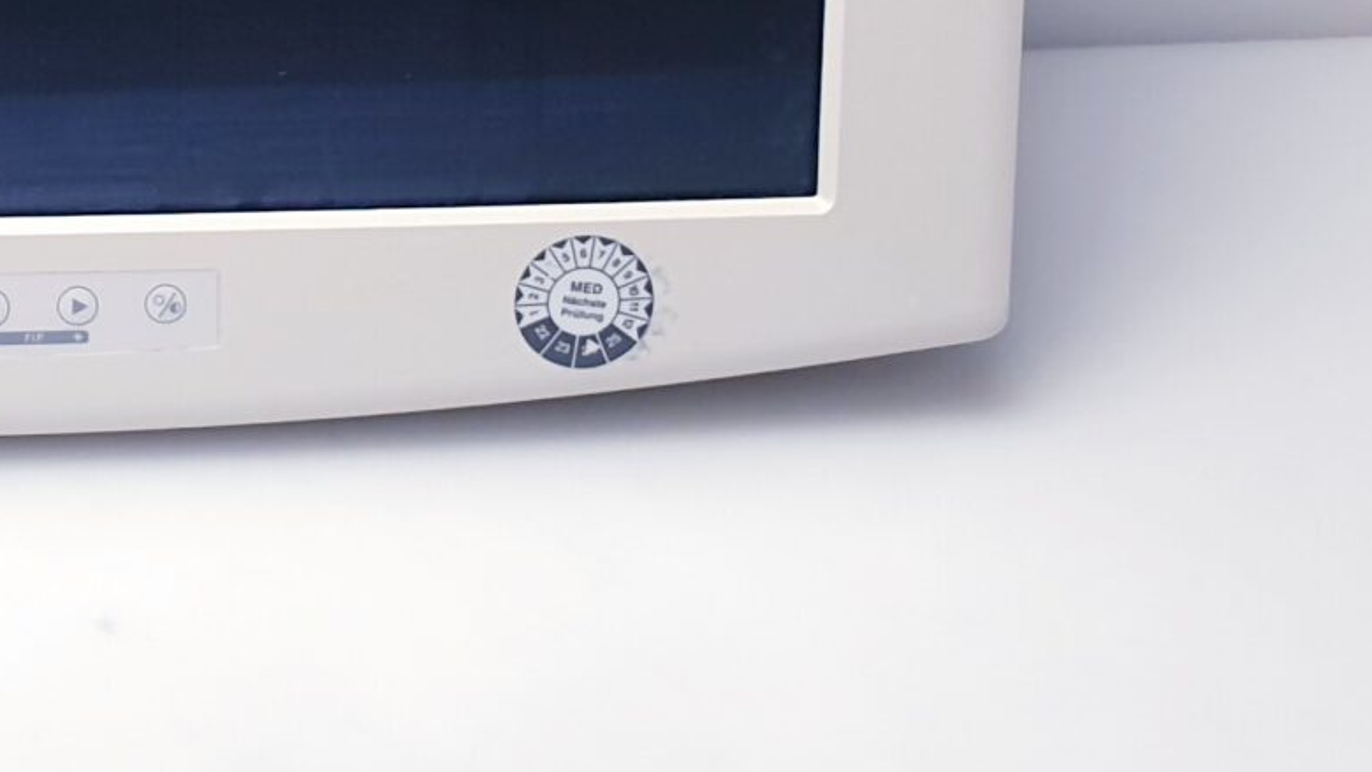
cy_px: -519
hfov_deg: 20.8
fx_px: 3384
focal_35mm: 93
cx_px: -417
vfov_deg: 12.2
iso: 80
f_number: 2.4
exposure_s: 1/50
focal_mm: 4.3
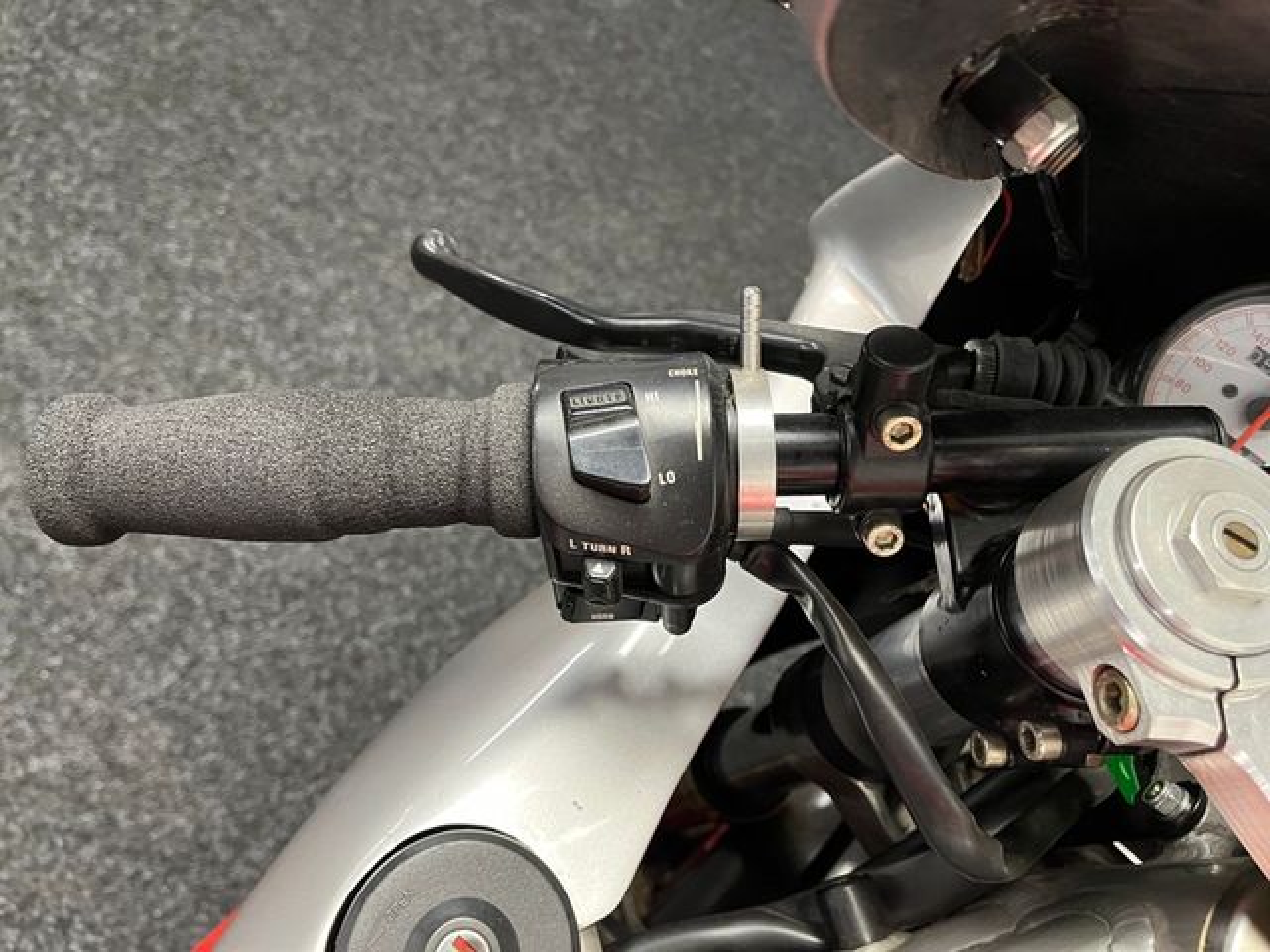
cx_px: 635
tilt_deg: -46.1
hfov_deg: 67.3
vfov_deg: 53.1
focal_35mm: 26
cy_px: 476
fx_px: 954
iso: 500
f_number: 1.6
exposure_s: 1/50
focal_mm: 5.1
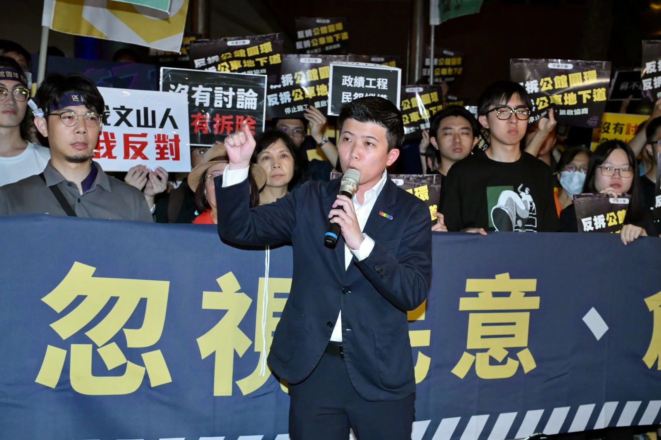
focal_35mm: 44
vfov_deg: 30.5
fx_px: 808
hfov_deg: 44.5
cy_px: 220
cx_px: 330
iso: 4000
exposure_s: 1/200
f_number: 5.6
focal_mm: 44
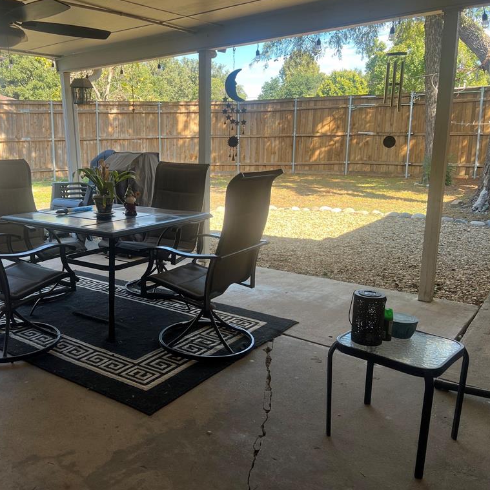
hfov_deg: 51.9
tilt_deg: -12.5
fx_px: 496
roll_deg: +1.4
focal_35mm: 31
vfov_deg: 52.5
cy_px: 243
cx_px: 178
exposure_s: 1/387
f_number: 1.5
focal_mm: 5.7
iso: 50
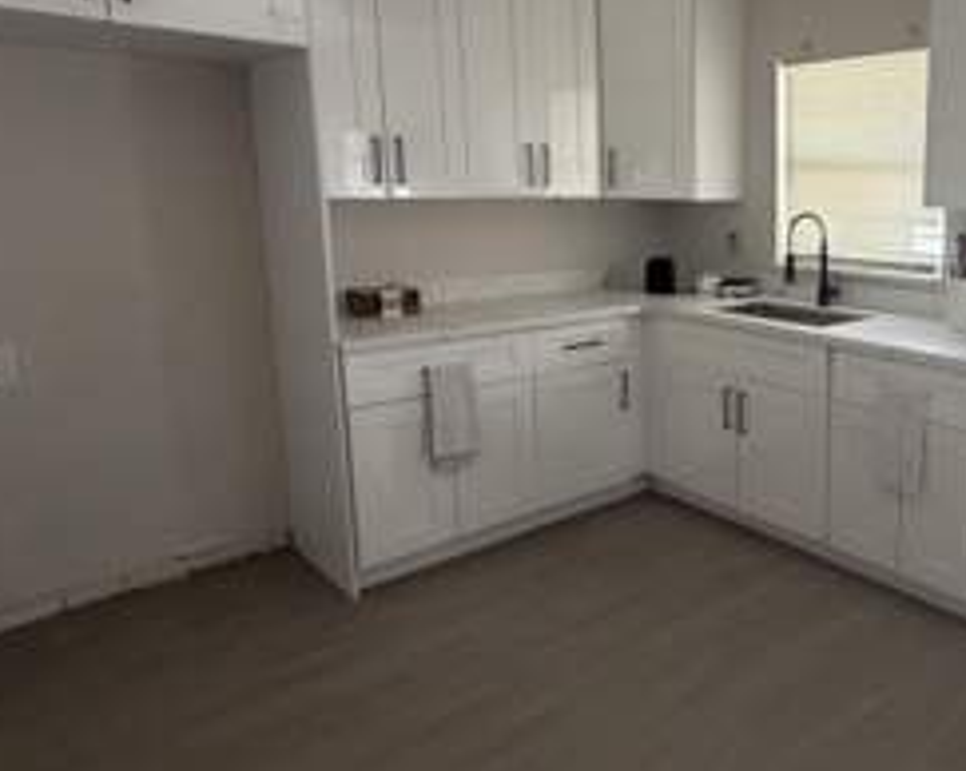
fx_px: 771
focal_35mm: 27
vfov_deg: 52.8
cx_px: 799
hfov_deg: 58.2
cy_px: 316
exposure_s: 1/85
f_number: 2.2
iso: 320
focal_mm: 2.22
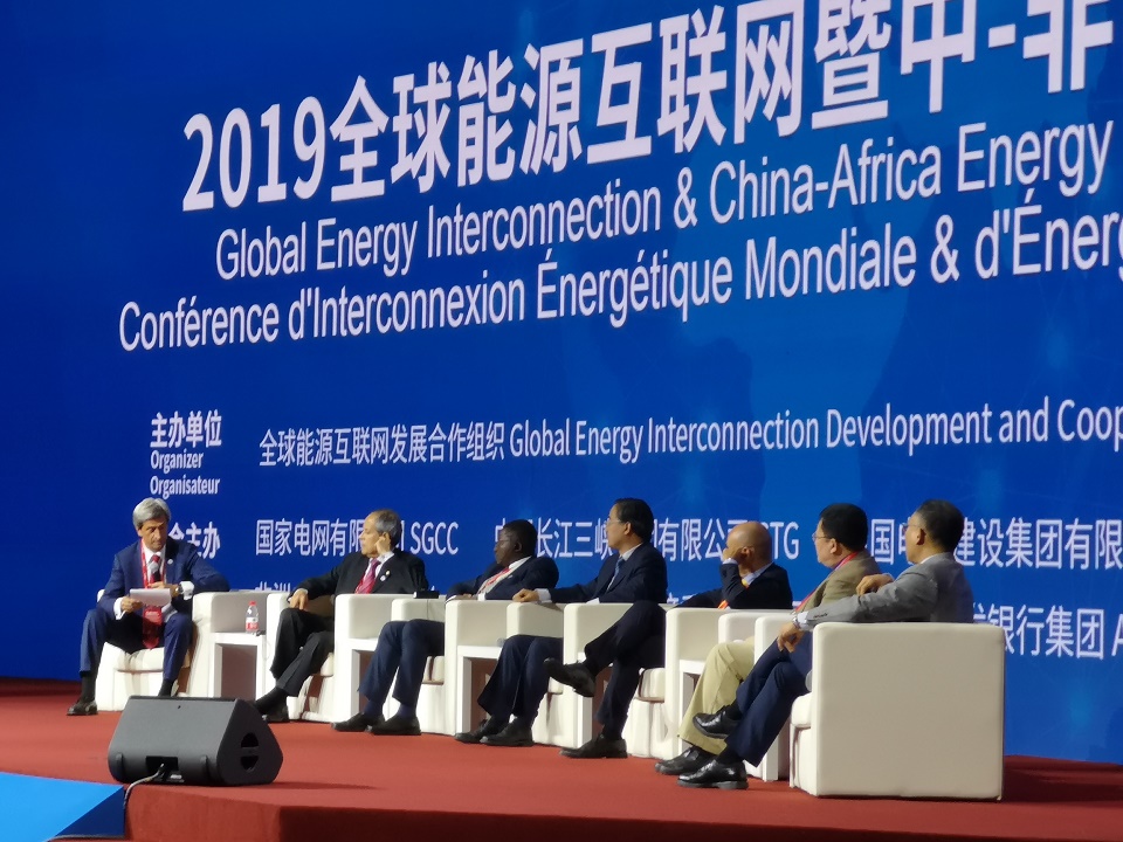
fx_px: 4542
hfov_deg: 14.1
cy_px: 421
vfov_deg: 10.6
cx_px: 562
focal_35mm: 140
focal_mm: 7.48
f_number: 2.4
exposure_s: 1/50
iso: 125
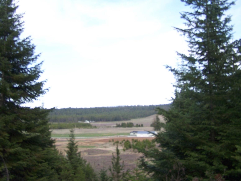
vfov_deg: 37.7
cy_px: 90
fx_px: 265
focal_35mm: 38
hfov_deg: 49.0
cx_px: 120
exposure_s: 1/250
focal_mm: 6.3
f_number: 2.8
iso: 80
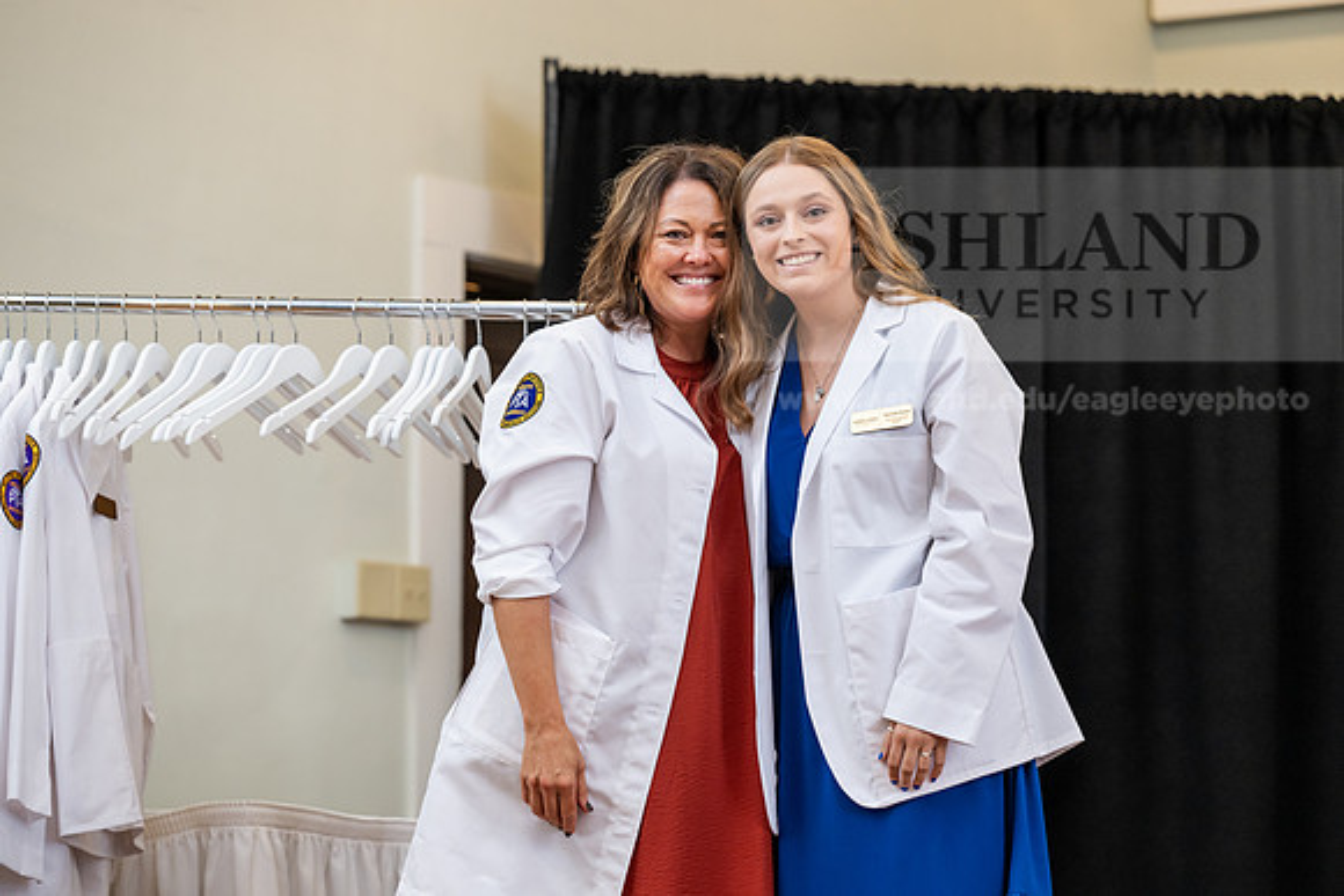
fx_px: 4668
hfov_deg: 16.4
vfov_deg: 11.0
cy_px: 448
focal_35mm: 125
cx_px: 672
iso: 1600
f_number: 3.5
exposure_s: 1/200
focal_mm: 125
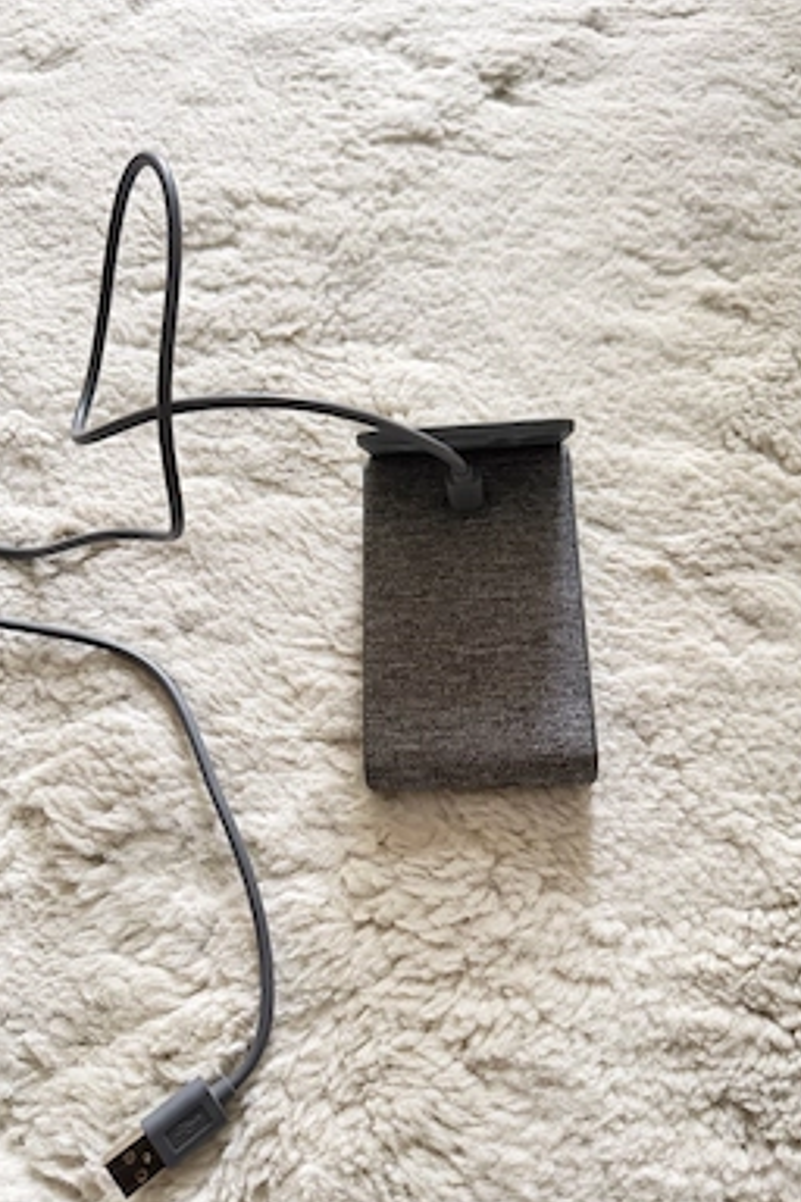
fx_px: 868
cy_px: 623
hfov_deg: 49.6
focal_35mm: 26
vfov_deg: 69.4
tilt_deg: -65.6
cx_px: 404
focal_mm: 6.76
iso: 800
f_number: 1.78
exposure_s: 1/60
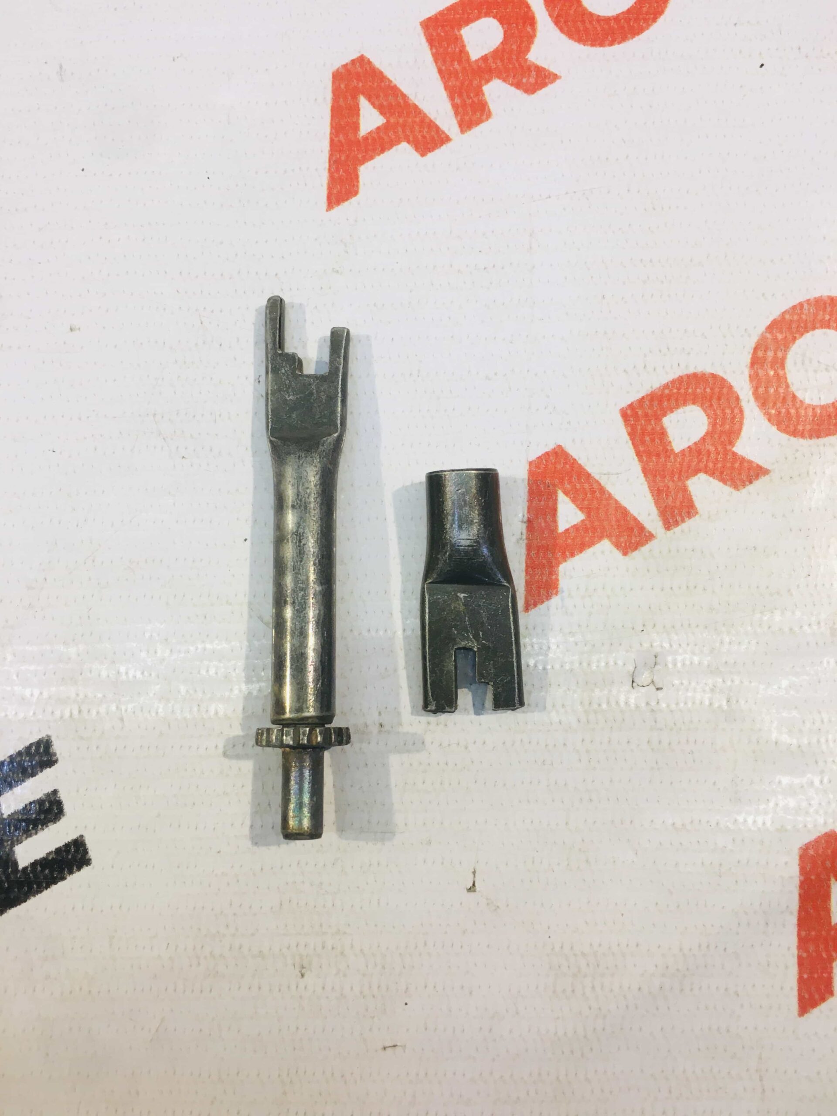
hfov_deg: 48.2
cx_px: 418
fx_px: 935
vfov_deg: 61.7
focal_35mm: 29
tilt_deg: -80.1
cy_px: 558
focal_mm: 4.15
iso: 25
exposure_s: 1/33
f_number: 2.2
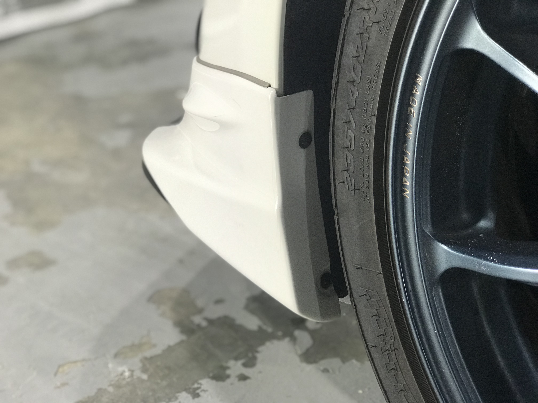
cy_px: 202
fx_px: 886
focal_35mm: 57
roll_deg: +2.7
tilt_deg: -23.3
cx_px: 269
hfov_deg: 33.8
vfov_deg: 25.7
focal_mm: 6.6
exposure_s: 1/60
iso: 80
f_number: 2.8
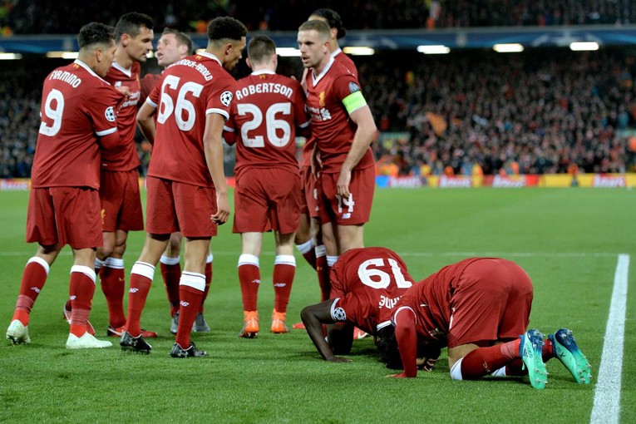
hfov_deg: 19.5
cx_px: 318
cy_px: 212
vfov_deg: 13.0
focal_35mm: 105
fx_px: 1855
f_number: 3.5
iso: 1600
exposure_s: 1/1250
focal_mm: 105
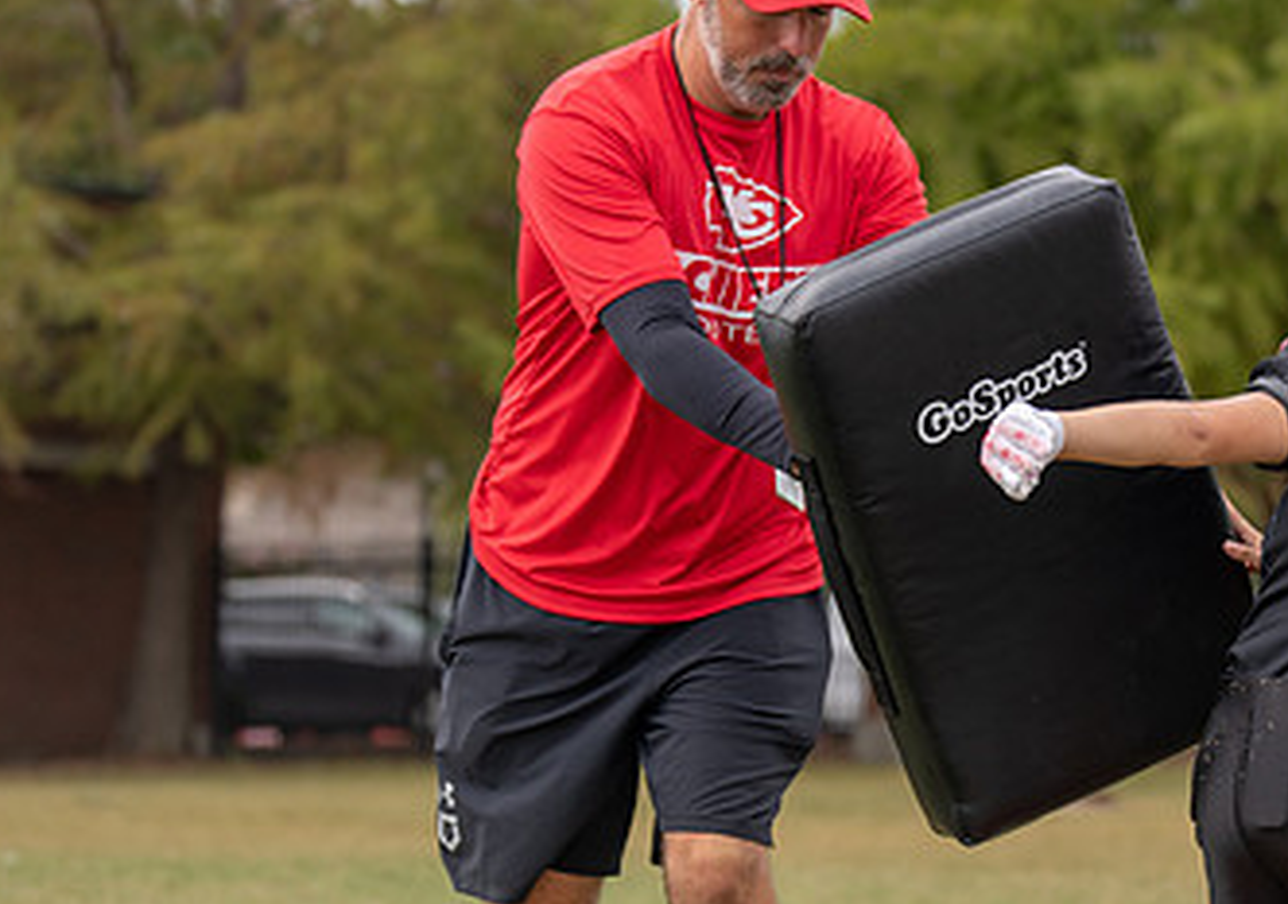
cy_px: 493
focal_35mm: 152
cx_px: 841
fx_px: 5528
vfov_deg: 9.3
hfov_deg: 13.3
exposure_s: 1/1600
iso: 100
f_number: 2.8
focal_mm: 74
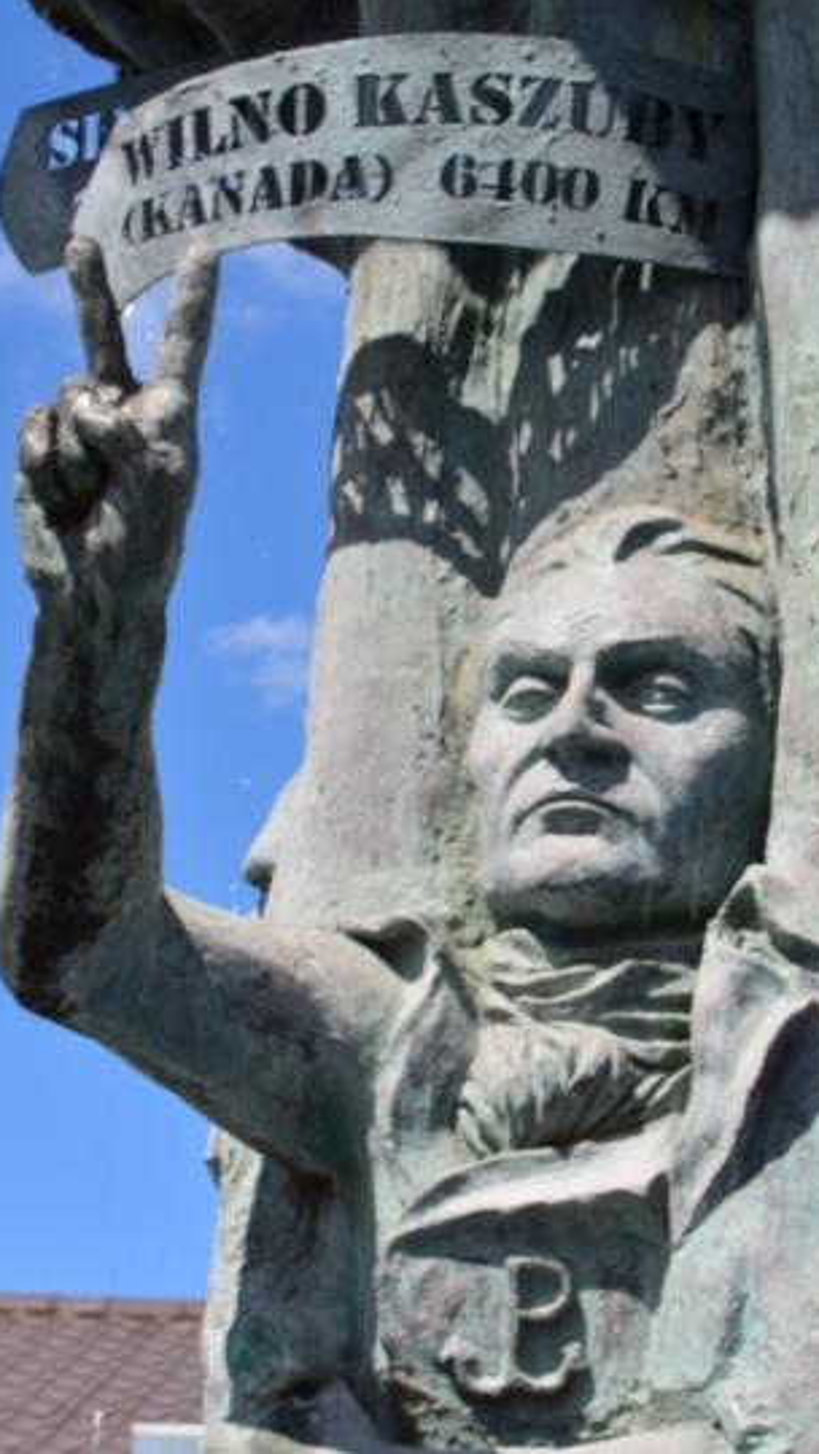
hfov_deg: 9.3
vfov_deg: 16.4
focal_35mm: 131
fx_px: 5046
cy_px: 727
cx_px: 535
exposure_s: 1/125
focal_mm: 55
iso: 100
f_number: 11
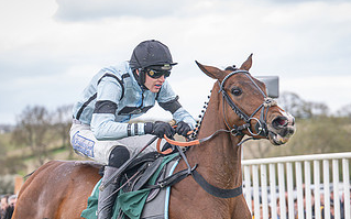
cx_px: 180
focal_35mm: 190
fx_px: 1817
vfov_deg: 6.9
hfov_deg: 11.0
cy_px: 241
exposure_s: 1/1250
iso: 400
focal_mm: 79
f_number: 2.8
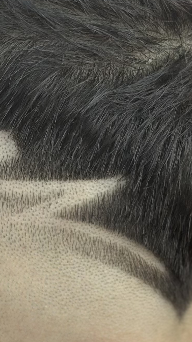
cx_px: -79
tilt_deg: -23.1
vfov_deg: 13.4
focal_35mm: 160
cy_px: 125
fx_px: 1449
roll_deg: -1.1
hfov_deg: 7.5
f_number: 1.78
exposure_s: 1/121
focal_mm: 6.86
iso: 100
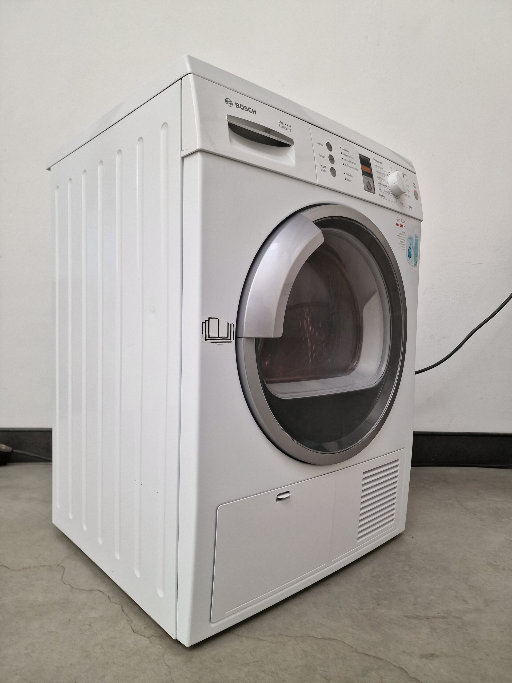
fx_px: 454
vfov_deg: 73.9
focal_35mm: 23
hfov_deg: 58.9
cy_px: 342
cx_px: 256
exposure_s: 1/100
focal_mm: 6.4
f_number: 1.8
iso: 80
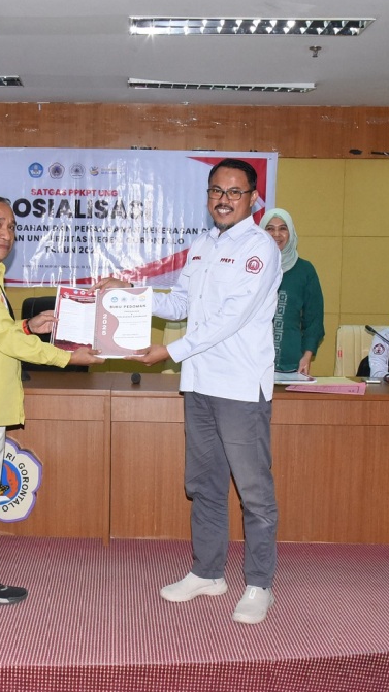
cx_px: 102
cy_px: 341
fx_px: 881
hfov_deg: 24.6
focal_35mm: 48
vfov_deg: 42.9
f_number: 13
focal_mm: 30
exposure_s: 1/200
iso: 6400
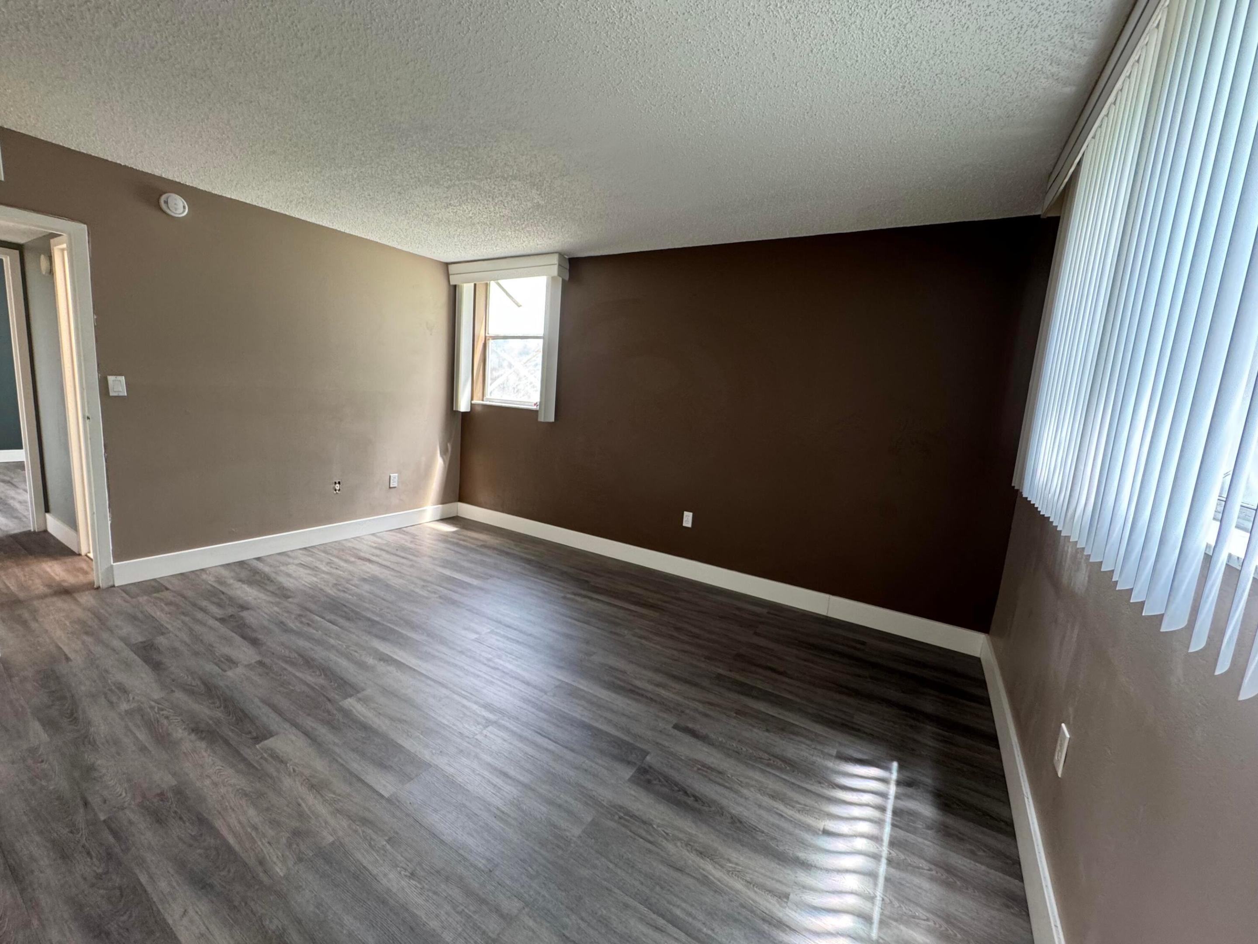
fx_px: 509
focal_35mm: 14
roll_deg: -4.5
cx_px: 629
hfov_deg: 102.1
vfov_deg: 85.7
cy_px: 472
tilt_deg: -9.4
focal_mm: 2.22
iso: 200
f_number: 2.2
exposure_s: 1/60
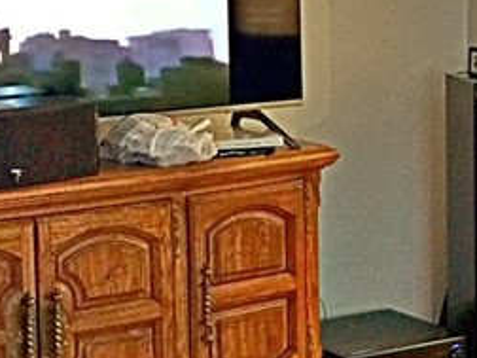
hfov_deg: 16.6
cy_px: 100
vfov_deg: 12.5
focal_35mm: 118
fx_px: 1626
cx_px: 382
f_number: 2.2
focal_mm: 4.15
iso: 100
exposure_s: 1/15
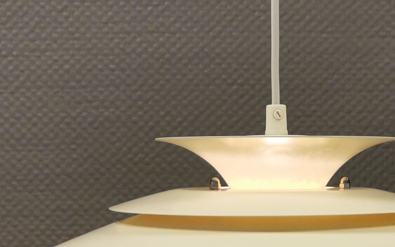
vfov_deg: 12.7
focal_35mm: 100
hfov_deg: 20.7
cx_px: 274
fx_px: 1077
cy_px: 303
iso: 125
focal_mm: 5.56
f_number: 1.6
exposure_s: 1/100
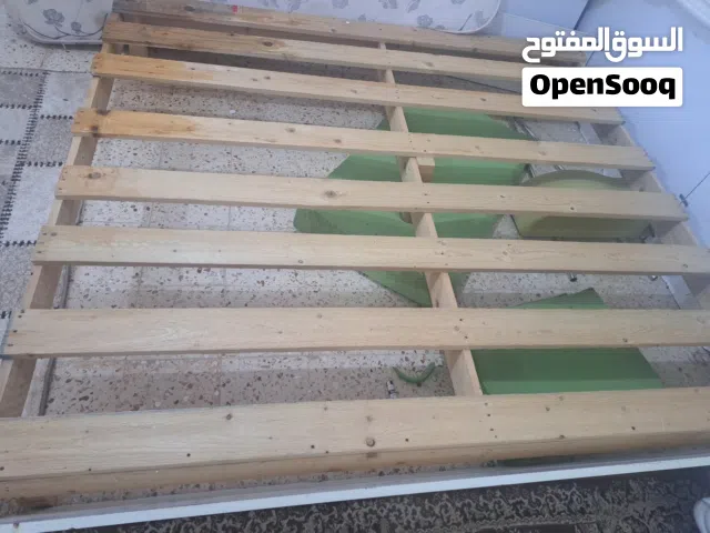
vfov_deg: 56.8
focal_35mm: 24
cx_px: 355
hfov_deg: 71.6
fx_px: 492
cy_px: 266
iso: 320
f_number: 1.8
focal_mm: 5.23
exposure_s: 1/25
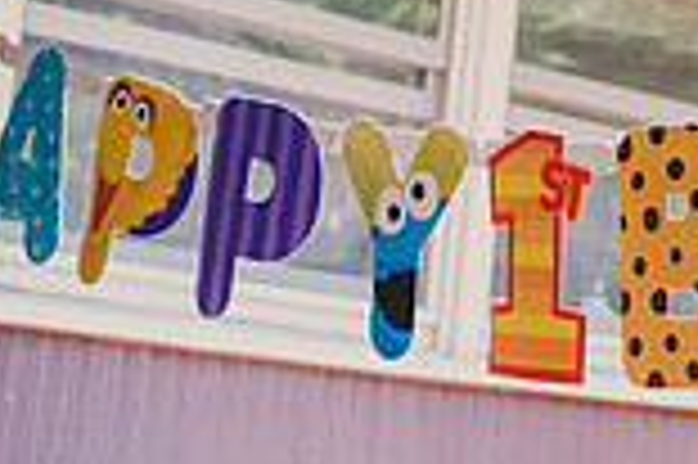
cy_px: -133
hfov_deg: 14.6
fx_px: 2537
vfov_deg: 10.2
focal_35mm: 131
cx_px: 1054
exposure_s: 1/640
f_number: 2.8
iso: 1250
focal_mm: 35
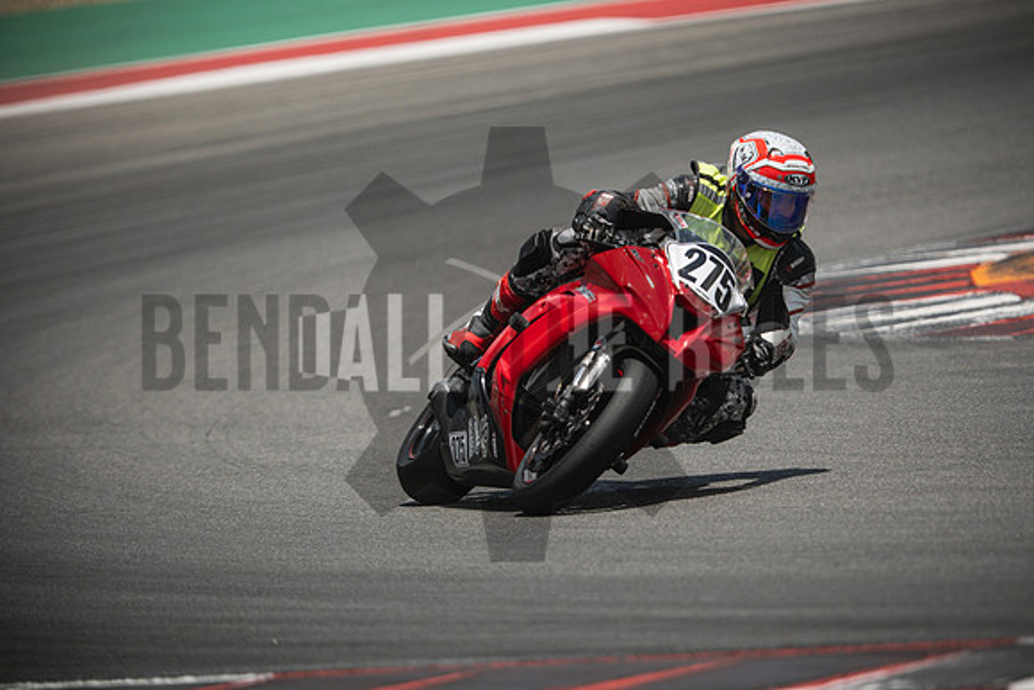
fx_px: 12066
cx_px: 517
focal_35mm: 420
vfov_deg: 3.3
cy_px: 345
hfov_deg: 4.9
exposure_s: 1/4000
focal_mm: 280
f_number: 2.8
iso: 320
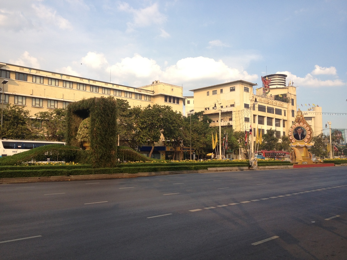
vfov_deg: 40.7
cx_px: 174
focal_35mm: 35
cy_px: 130
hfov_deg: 52.6
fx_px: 351
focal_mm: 4.28
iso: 64
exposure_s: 1/778
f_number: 2.4
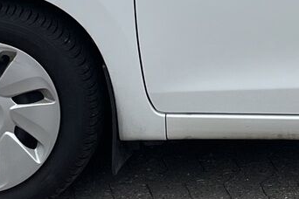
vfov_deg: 9.1
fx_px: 1121
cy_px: -280
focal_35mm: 135
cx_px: 459
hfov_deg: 14.1
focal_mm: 4.2
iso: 32
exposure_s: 1/997
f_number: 1.6
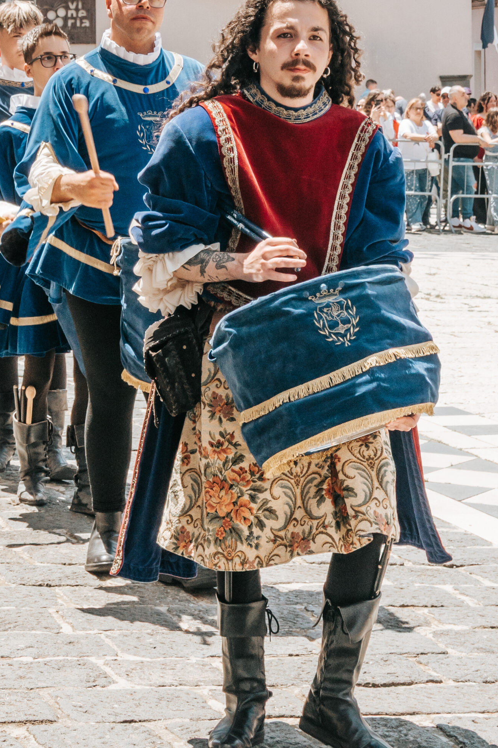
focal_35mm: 73
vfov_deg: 27.6
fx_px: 1515
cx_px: 225
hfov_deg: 18.7
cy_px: 302
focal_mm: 20.69
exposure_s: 1/640
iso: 160
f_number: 5
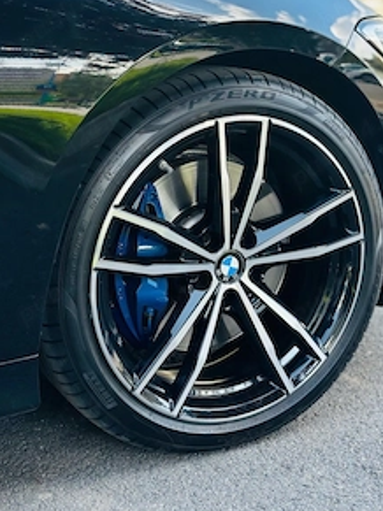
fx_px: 974
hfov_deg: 22.2
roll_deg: +0.0
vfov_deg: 29.2
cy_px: 165
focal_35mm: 66
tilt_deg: -8.9
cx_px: 246
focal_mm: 6.86
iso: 80
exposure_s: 1/615
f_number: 1.78
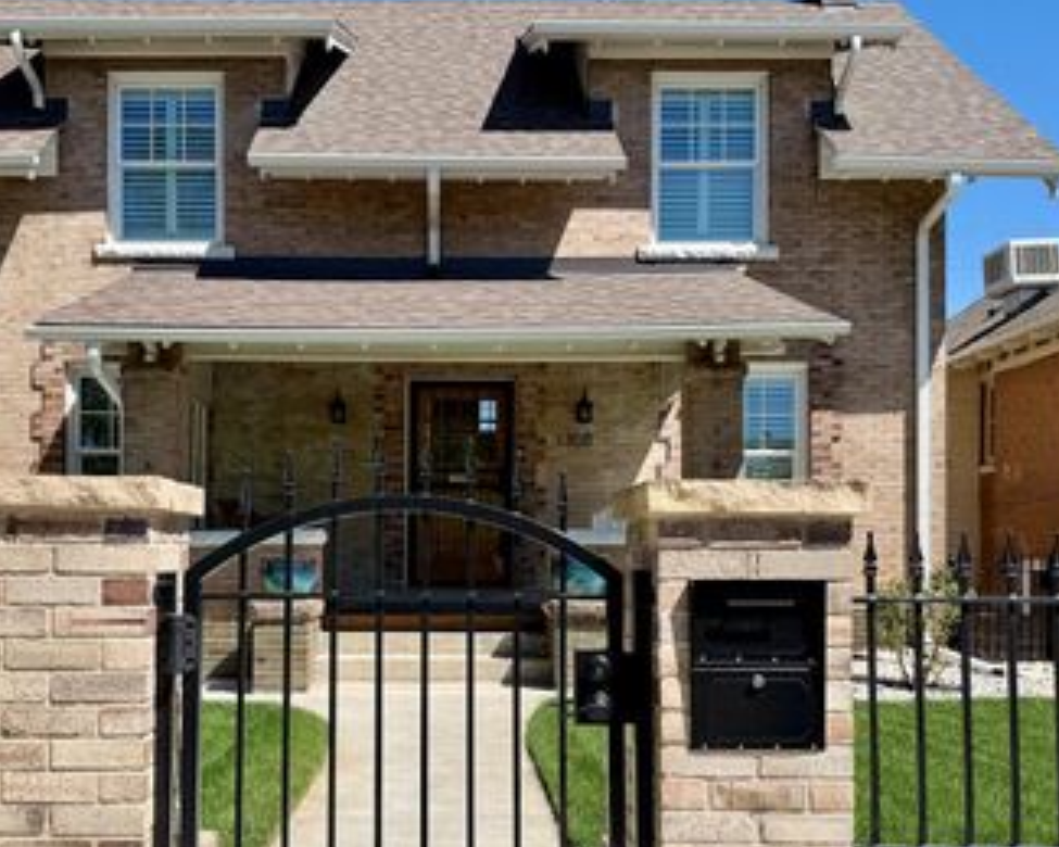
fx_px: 1128
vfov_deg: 40.8
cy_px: 539
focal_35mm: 36
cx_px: 443
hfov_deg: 50.1
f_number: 1.78
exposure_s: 1/3953
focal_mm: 6.76
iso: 80
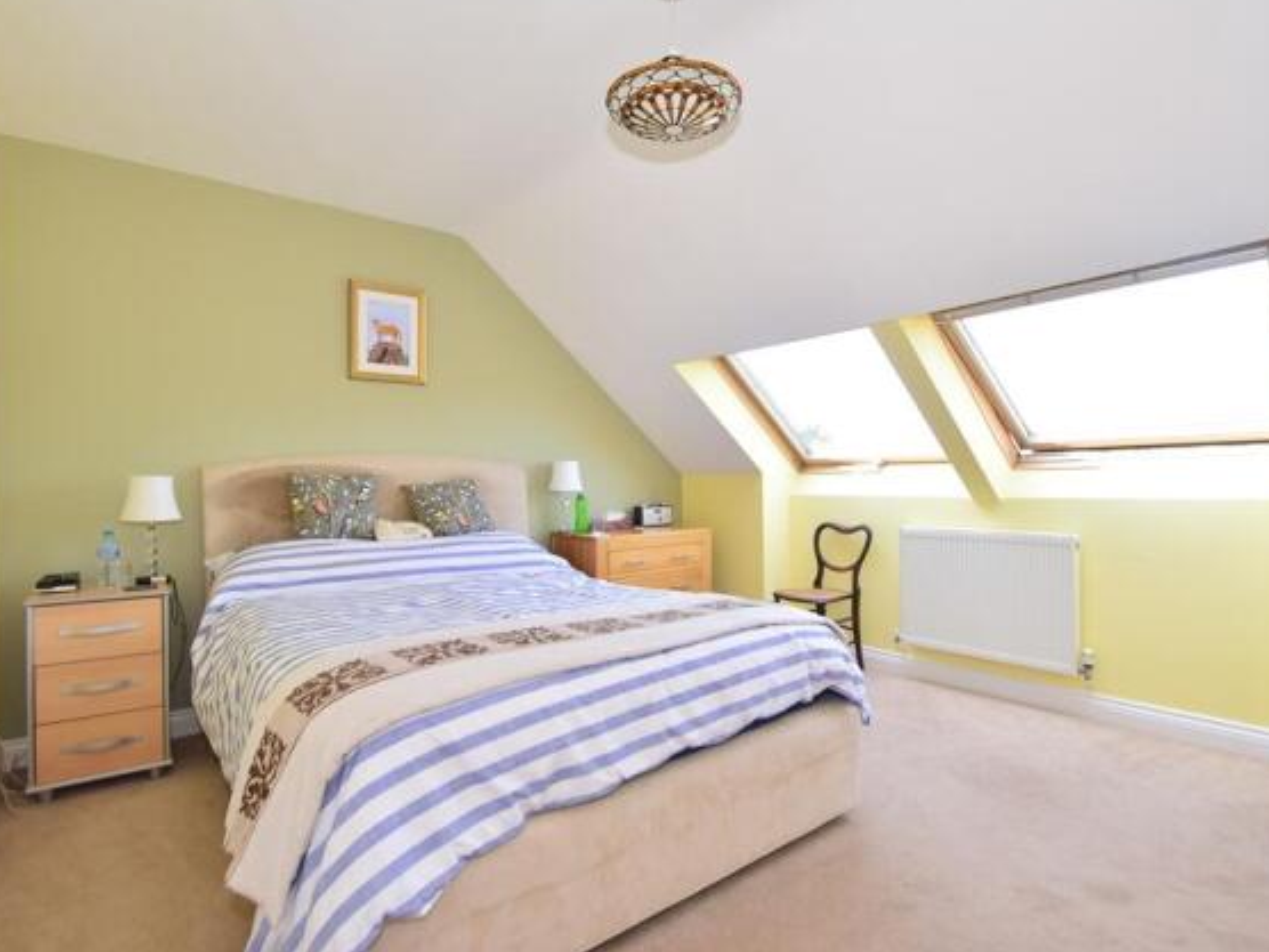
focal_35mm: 17
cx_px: 625
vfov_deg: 74.7
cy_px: 467
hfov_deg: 91.0
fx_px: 623
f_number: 5
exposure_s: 1/200
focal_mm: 10
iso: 500
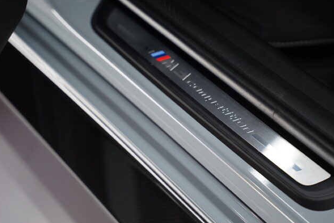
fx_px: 789
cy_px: 95
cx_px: 196
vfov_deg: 16.1
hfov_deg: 23.9
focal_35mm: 85
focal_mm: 70
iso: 1000
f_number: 2.8
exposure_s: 1/80
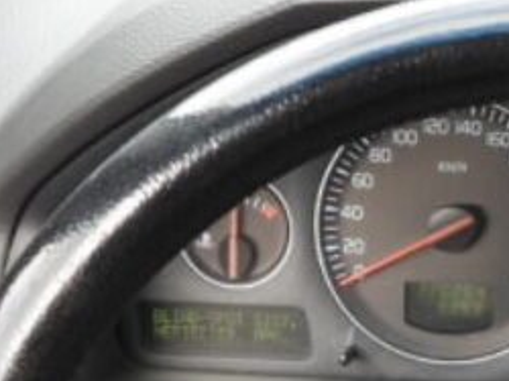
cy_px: 685
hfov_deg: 12.6
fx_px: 2262
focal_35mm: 154
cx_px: 548
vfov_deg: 9.2
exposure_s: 1/100
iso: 100
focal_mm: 4.3
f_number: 2.8
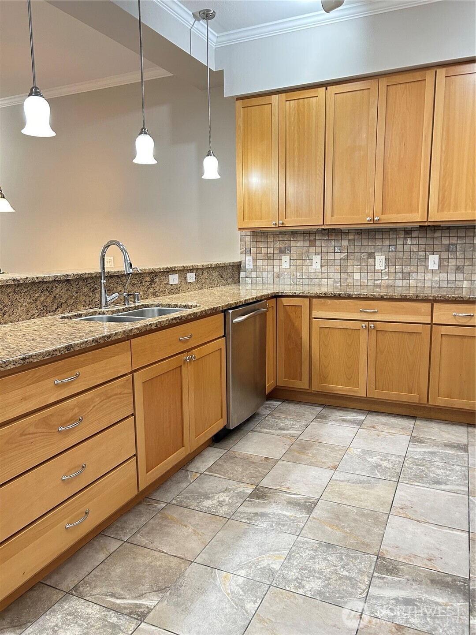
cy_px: 318
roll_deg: -0.2
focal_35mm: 26
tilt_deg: -9.0
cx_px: 238
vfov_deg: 67.3
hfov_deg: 53.1
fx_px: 477
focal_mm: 5.7
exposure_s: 1/60
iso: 320
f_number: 1.5
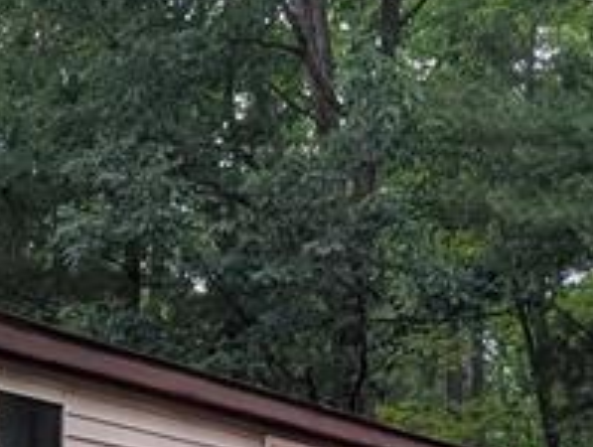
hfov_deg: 15.1
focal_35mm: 123
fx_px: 2111
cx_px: -212
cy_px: 486
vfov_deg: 11.9
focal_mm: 6.9
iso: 21
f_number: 1.68
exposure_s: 1/1587
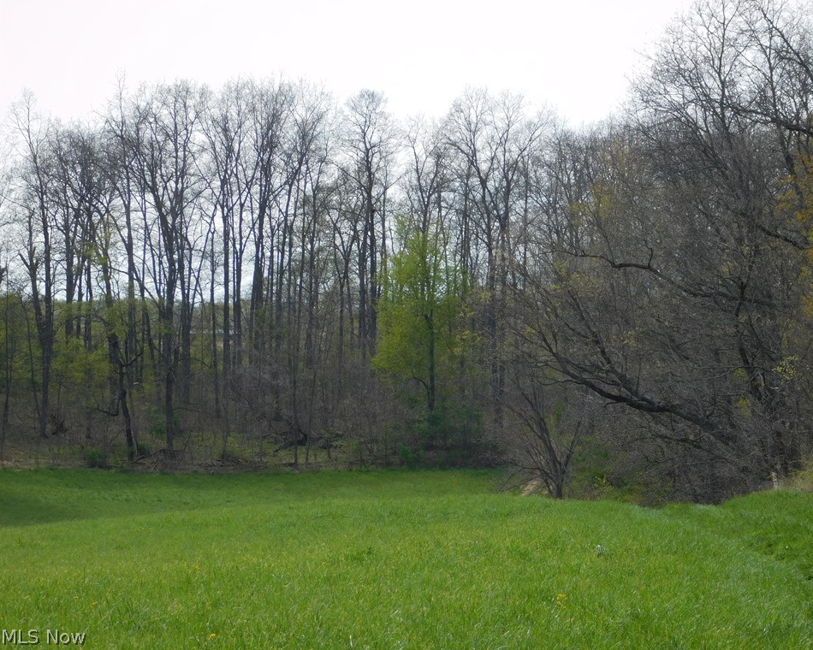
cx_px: 435
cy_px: 322
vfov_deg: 12.7
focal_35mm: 121
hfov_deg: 15.9
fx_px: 2911
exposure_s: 1/500
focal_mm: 20.3
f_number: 4.8
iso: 125
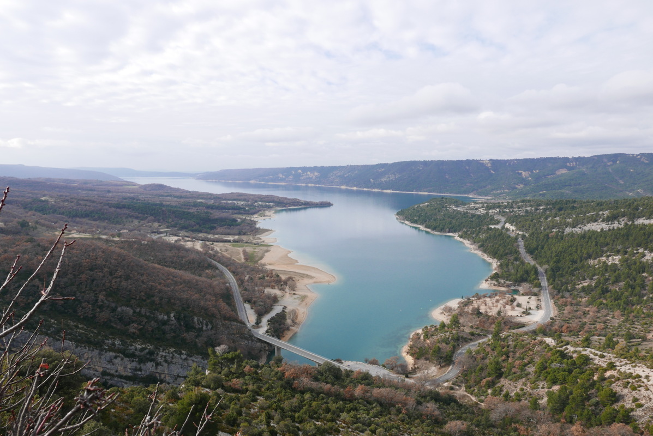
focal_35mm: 24
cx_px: 326
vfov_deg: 53.2
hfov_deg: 73.7
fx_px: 436
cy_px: 218
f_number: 5.6
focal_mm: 10.9
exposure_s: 1/400
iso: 200
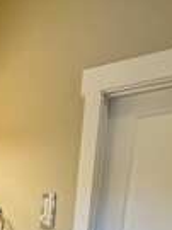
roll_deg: -0.9
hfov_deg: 25.2
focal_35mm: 53
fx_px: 352
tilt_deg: -19.4
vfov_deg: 26.0
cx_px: -26
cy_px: 351
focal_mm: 2.22
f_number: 2.2
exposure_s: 1/120
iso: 200
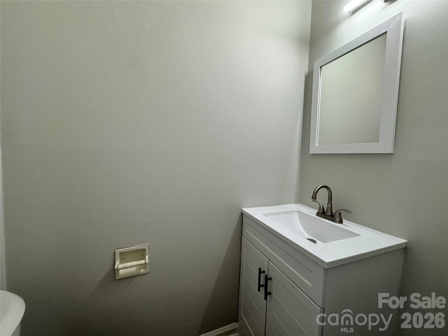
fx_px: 181
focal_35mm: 14
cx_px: 224
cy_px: 168
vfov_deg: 85.7
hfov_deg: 102.1
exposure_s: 1/120
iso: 250
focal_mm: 2.22
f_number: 2.2
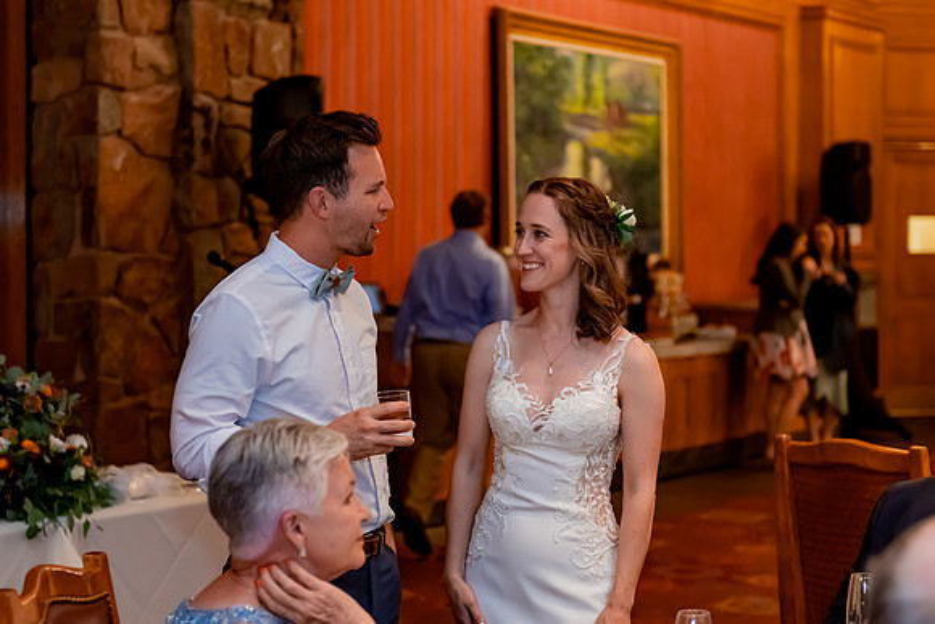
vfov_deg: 17.8
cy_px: 299
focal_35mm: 77
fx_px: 1990
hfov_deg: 26.4
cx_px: 471
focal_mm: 62
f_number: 2.8
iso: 4000
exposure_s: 1/160
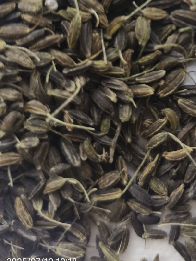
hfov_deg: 27.2
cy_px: 22
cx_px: 188
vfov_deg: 35.1
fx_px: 385
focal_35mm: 51
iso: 50
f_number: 1.79
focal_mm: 4.84
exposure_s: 1/281
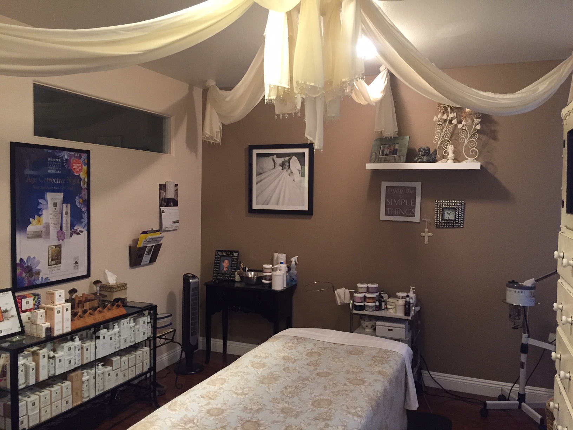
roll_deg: -1.7
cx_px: 286
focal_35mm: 29
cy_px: 215
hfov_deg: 61.7
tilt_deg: -3.0
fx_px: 480
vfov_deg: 48.2
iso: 250
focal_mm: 4.15
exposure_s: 1/24
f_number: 2.2
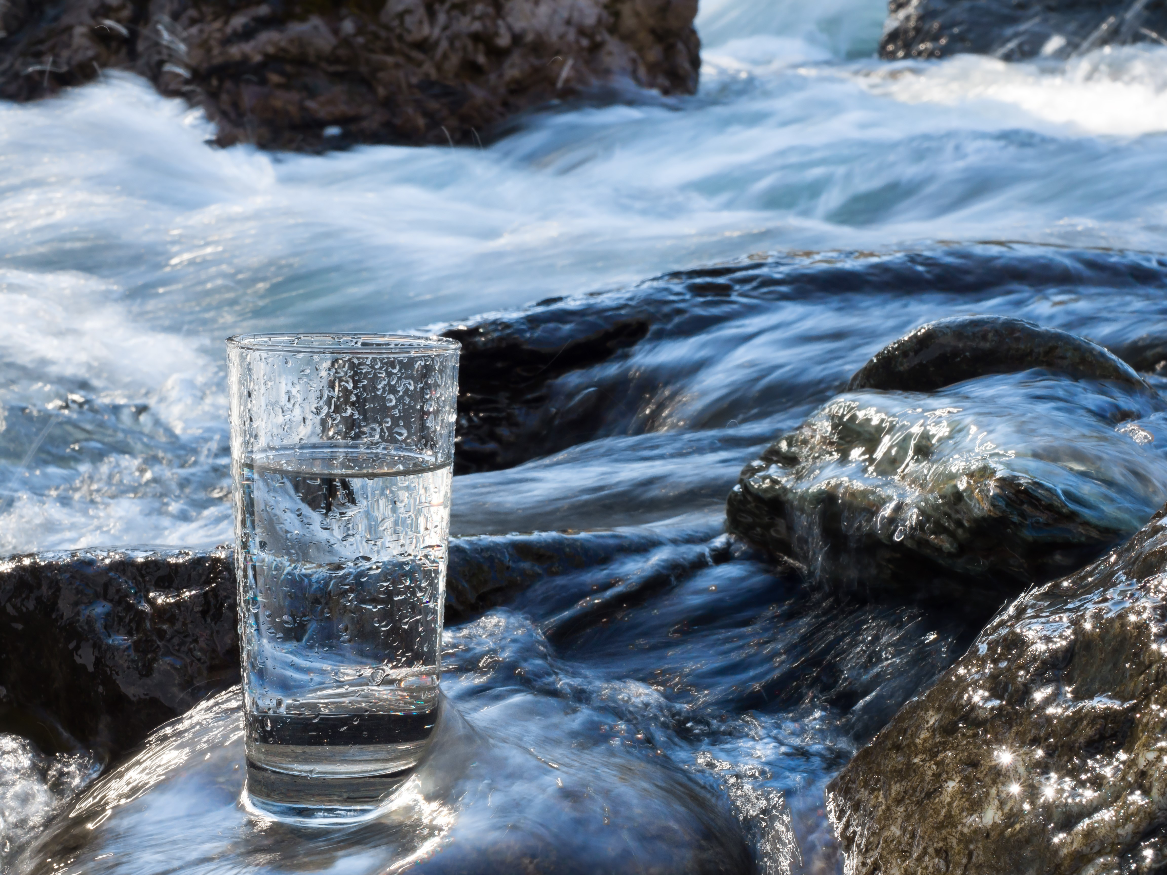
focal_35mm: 80
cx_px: 584
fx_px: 2697
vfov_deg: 18.4
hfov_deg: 24.4
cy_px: 438
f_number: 16
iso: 200
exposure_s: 1/20
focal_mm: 40
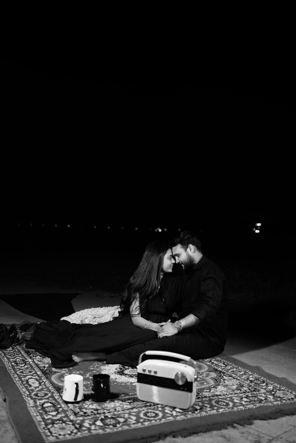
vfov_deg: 54.4
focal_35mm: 35
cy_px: 222
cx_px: 148
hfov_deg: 37.9
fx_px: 432
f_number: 1.8
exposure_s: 1/125
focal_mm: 35
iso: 800
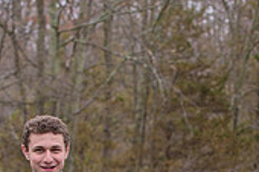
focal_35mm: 239
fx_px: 1718
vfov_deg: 5.7
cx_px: 346
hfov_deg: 8.5
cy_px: 282
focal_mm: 70
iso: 400
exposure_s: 1/800
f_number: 5
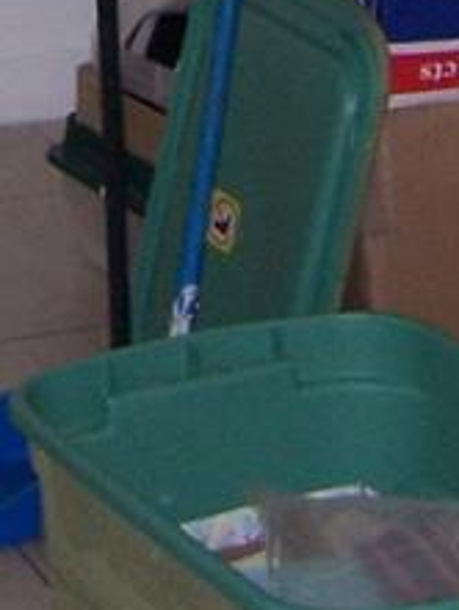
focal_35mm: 179
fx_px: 3162
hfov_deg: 8.3
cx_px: 6
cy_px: -679
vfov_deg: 10.1
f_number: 2.8
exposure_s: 1/60
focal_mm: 5.5
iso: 140
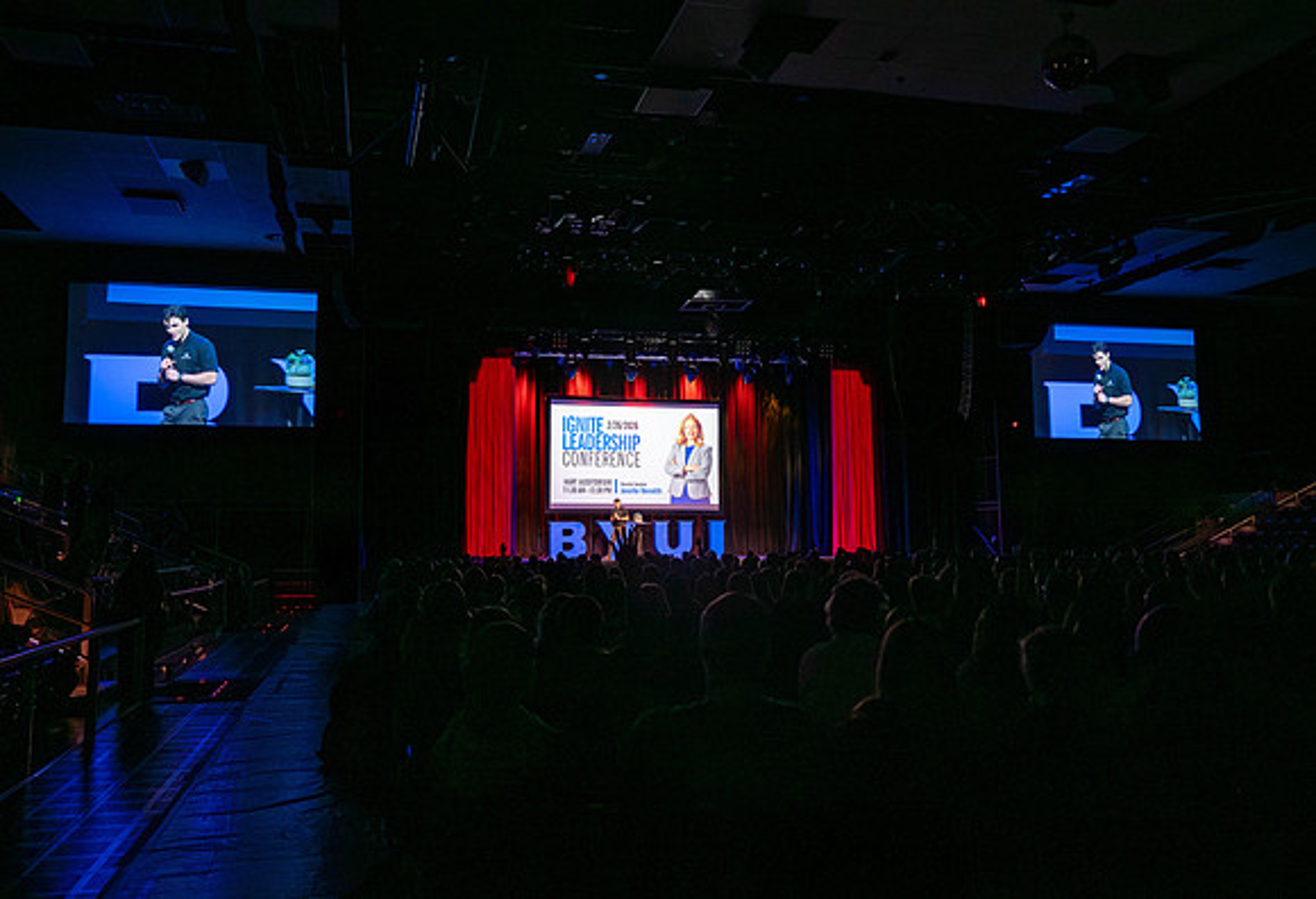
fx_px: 1133
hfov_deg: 60.3
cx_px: 656
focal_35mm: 31
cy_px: 422
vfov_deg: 43.2
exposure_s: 1/160
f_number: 4
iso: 500
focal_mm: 28
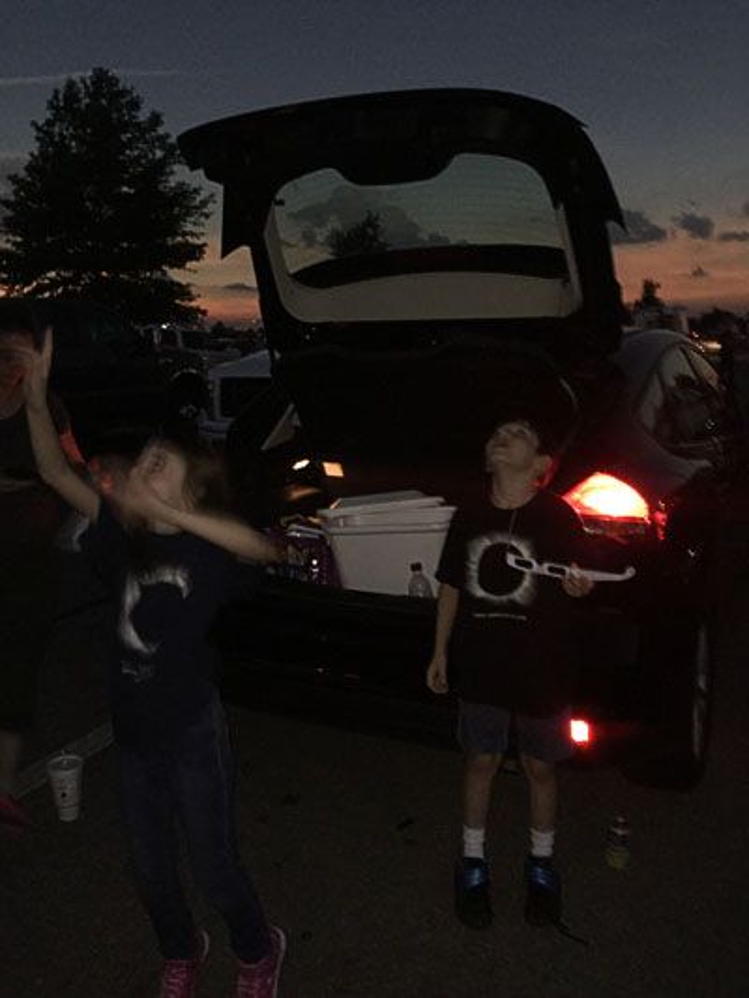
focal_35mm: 31
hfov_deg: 45.5
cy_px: 499
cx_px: 374
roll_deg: +2.3
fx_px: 894
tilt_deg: -9.9
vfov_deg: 58.3
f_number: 2.4
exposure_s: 1/16
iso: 125
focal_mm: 3.3
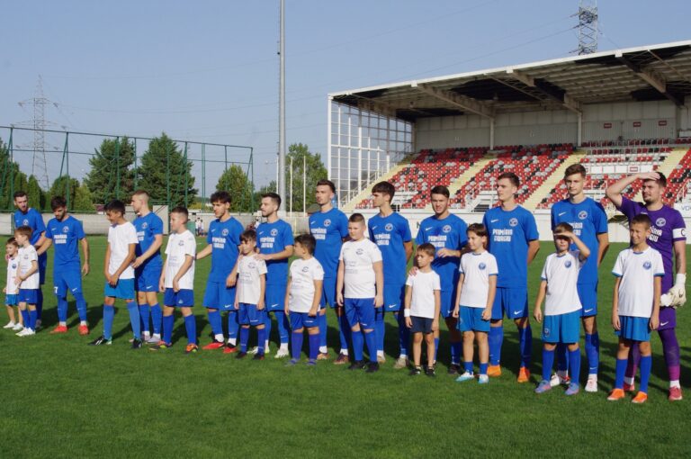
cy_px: 230
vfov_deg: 31.8
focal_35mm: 42
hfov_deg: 46.5
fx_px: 805
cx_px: 346
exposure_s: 1/640
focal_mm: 28
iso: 400
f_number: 8
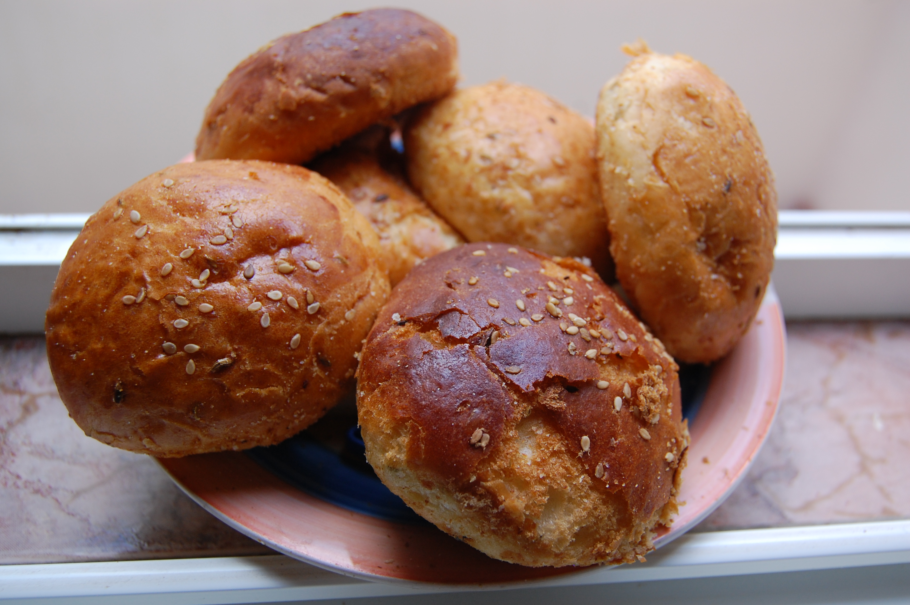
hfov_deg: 49.6
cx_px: 455
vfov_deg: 34.1
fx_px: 985
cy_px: 302
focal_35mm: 39
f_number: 5.6
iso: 360
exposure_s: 1/125
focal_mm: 26
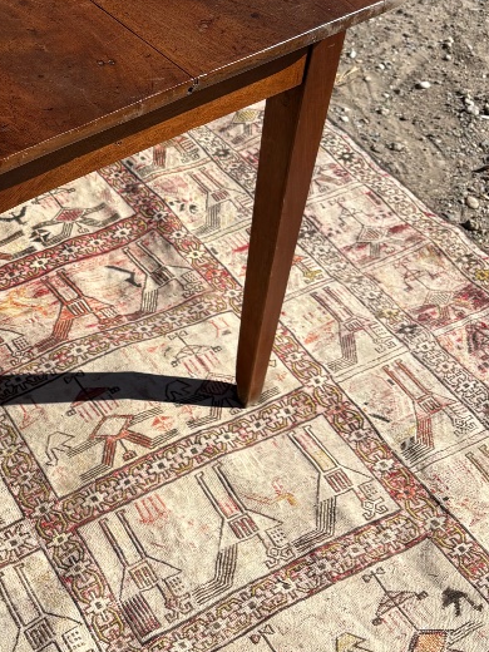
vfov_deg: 31.4
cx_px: -29
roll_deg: +1.7
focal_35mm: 60
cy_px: 132
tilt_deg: -38.1
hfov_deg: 23.2
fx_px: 1130
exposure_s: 1/4329
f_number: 1.6
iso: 50
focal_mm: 5.96
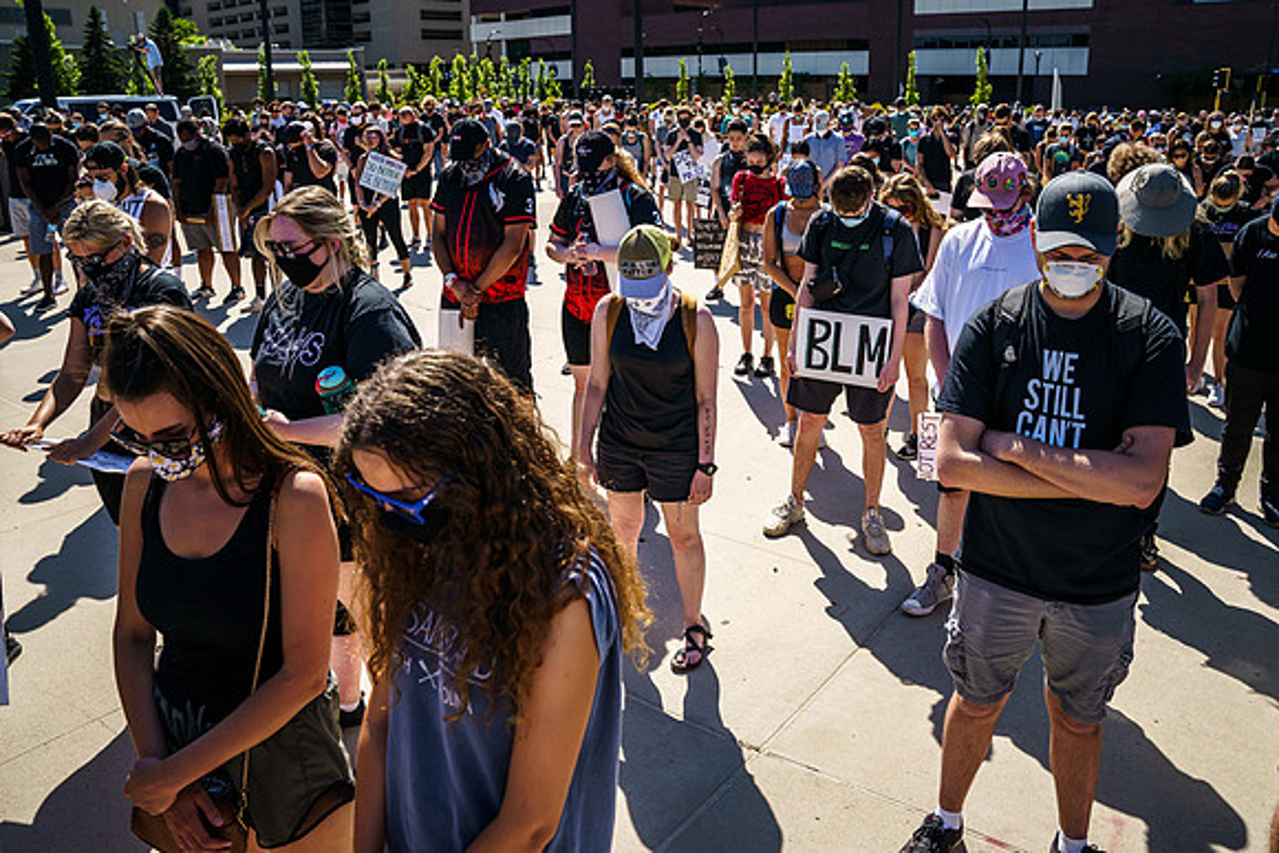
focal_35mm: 27
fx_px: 959
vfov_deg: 47.9
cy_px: 383
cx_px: 639
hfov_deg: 67.4
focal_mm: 24
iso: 200
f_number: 4.5
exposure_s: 1/1000
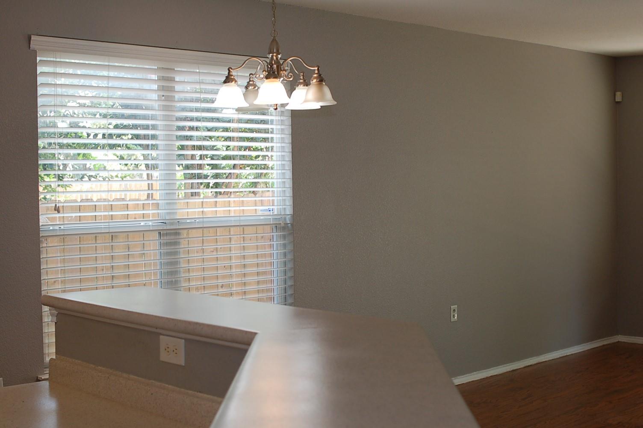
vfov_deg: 25.7
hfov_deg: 37.9
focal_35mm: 52
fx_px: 937
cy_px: 214
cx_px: 322
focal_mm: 35
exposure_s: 1/60
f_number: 4
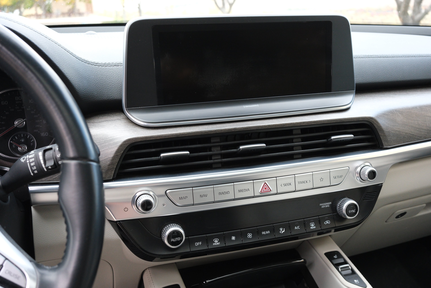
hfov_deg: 54.4
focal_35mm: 35
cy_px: 144
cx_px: 216
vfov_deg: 37.9
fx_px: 419
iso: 1250
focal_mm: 23
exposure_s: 1/200
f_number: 4.5
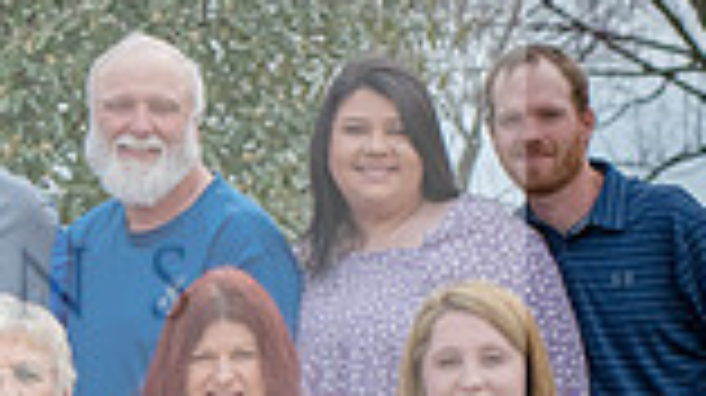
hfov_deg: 6.9
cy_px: 538
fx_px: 5798
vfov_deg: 3.9
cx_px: -288
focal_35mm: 310
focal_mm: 80
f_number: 7.1
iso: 400
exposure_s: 1/640
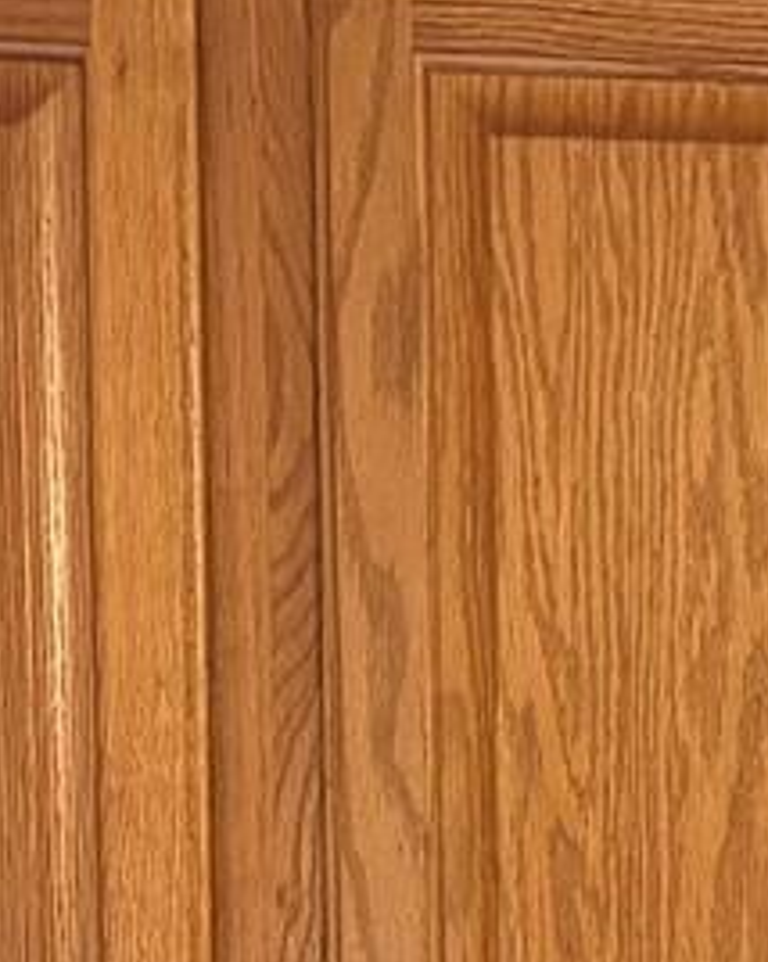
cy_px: 2545
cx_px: 1572
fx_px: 5518
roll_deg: -0.1
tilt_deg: -7.3
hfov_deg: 7.6
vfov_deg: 8.8
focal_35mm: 194
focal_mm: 5.96
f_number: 1.6
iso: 160
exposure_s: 1/60
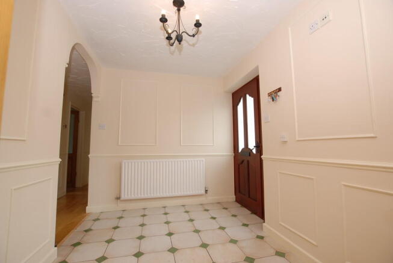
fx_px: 164
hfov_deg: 100.3
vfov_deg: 77.5
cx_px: 196
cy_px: 132
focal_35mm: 15
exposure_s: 1/30
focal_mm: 10
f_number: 4
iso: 100
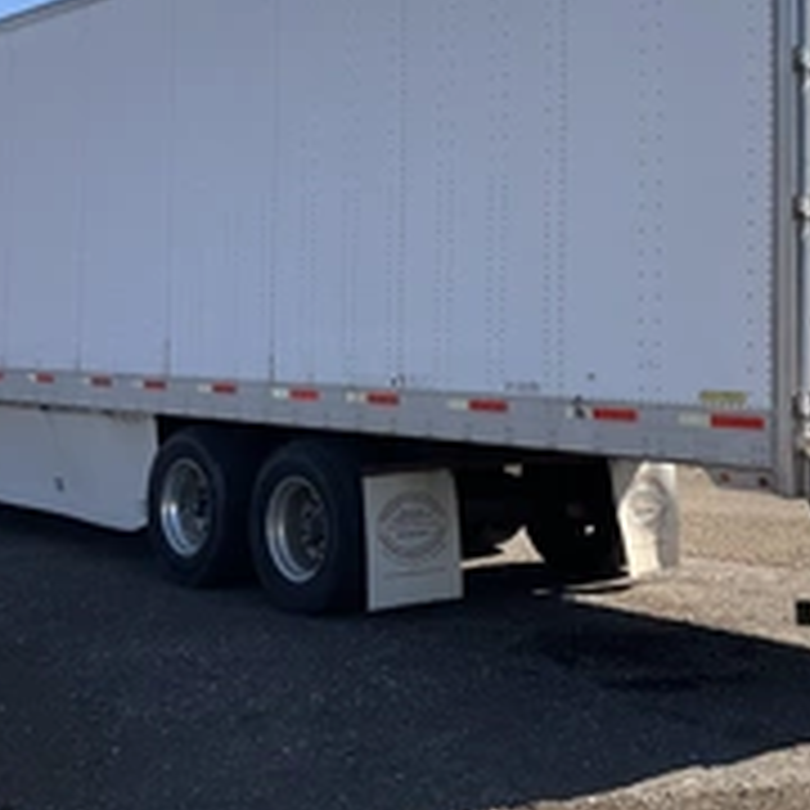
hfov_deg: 29.9
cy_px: 238
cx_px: 504
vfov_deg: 29.7
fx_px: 1509
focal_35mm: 57
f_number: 1.8
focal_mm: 3
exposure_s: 1/1412
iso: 25
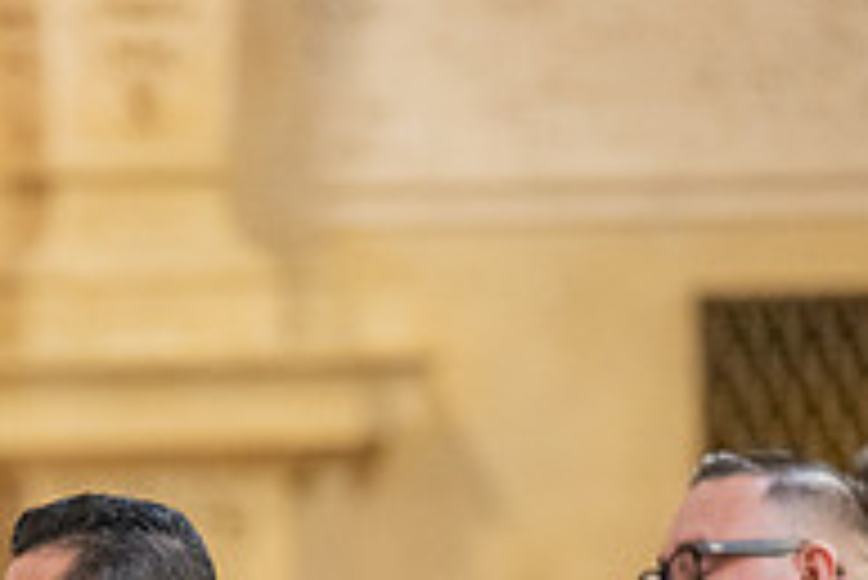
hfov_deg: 3.8
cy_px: 803
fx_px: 13078
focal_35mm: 542
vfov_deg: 2.5
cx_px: 40
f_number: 2.8
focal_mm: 180
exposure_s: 1/100
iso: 2000
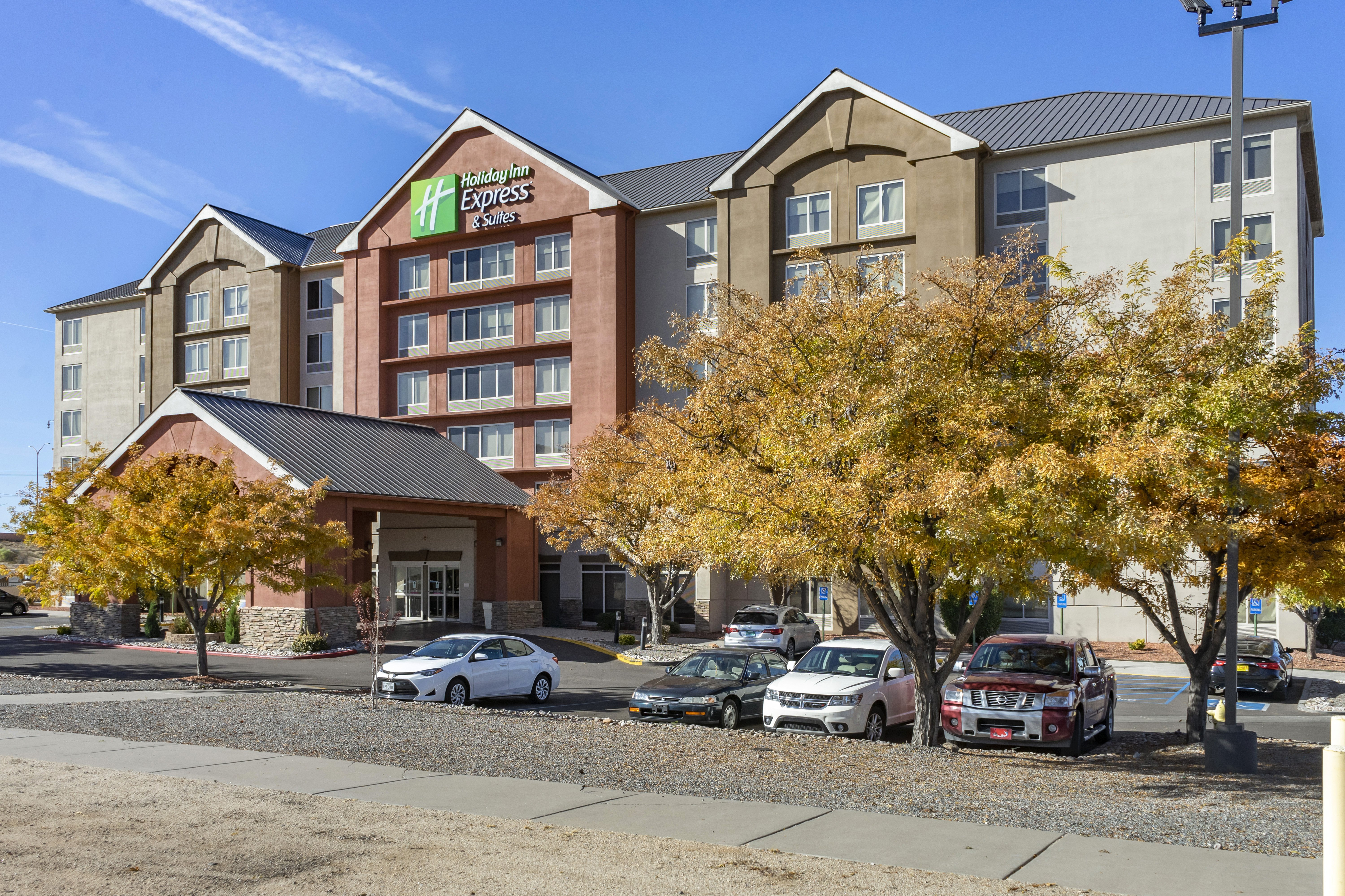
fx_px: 1046
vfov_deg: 46.4
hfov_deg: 65.5
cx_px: 672
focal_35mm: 28
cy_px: 448
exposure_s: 1/800
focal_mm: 28
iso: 400
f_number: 9
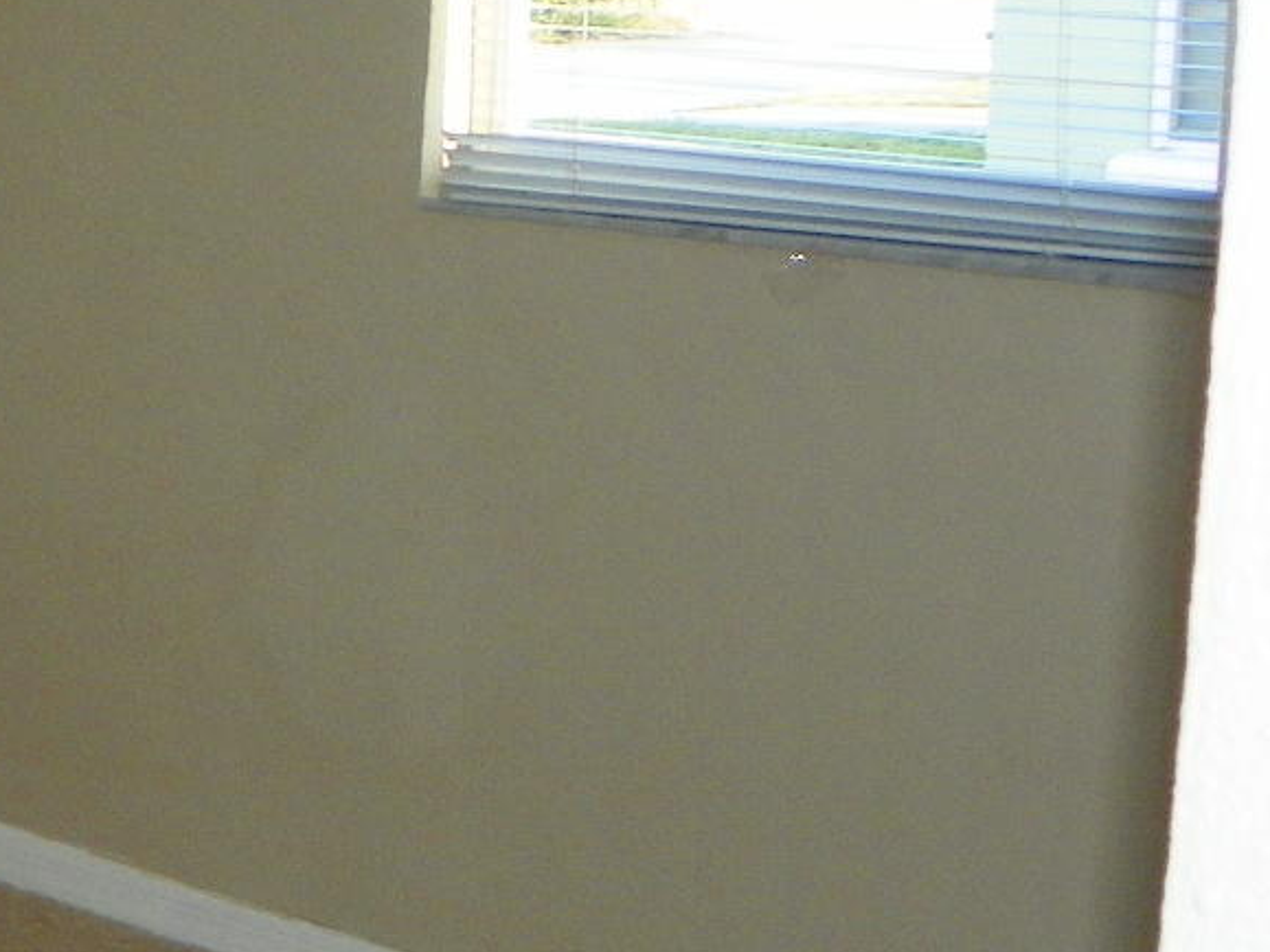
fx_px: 3375
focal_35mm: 92
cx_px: -801
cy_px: 268
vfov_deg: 16.0
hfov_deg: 18.2
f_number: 2.8
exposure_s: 1/50
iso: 64
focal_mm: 4.6
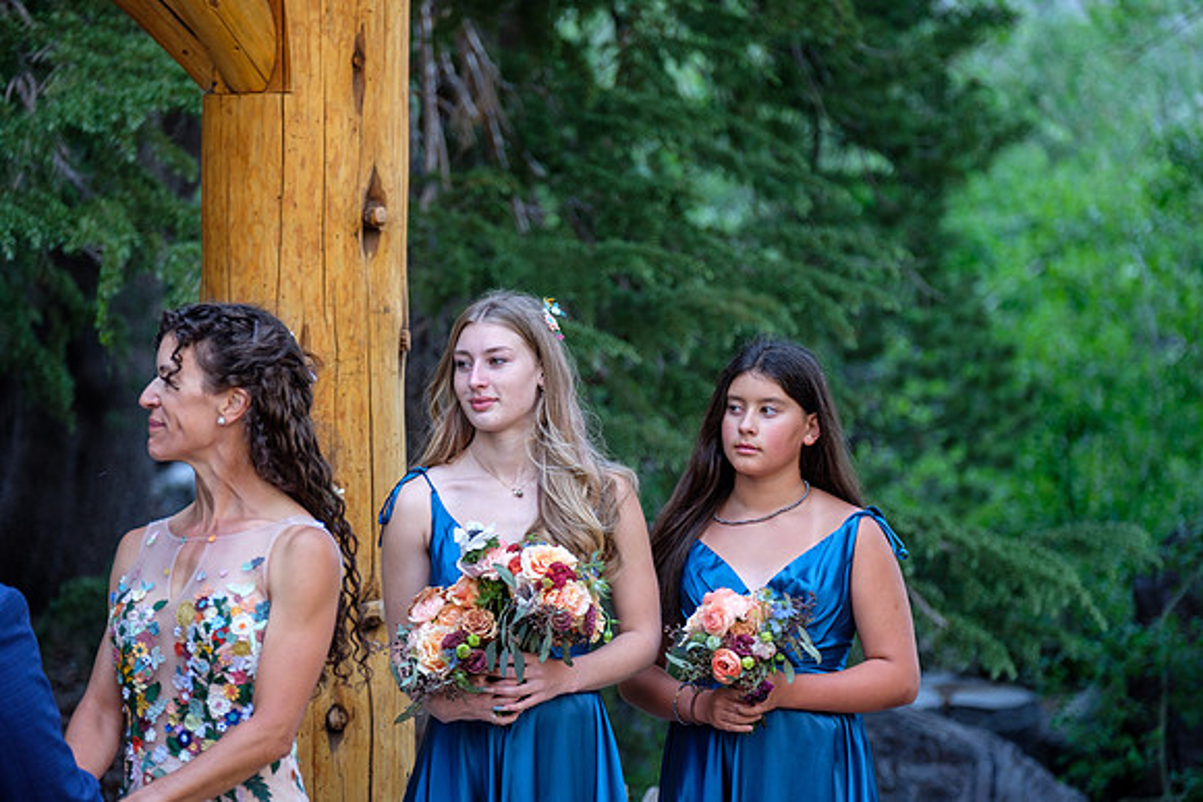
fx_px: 5314
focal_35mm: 159
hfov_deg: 12.9
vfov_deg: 8.6
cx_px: 602
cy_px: 401
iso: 200
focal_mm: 106
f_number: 2.8
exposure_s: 1/60
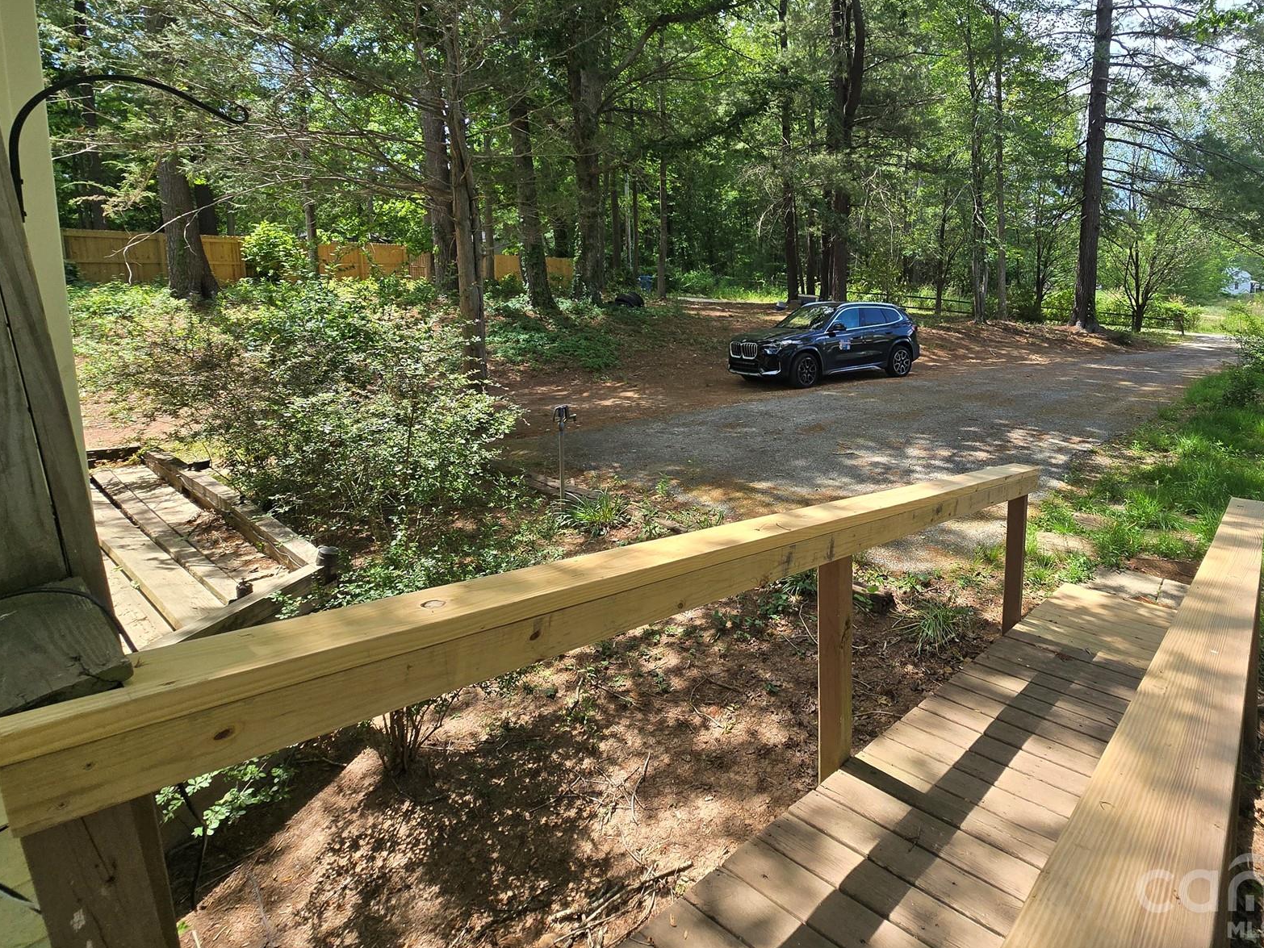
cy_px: 332
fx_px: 621
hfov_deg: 89.1
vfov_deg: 72.9
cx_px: 796
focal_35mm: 17
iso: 50
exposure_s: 1/788
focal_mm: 2.2
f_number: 2.2
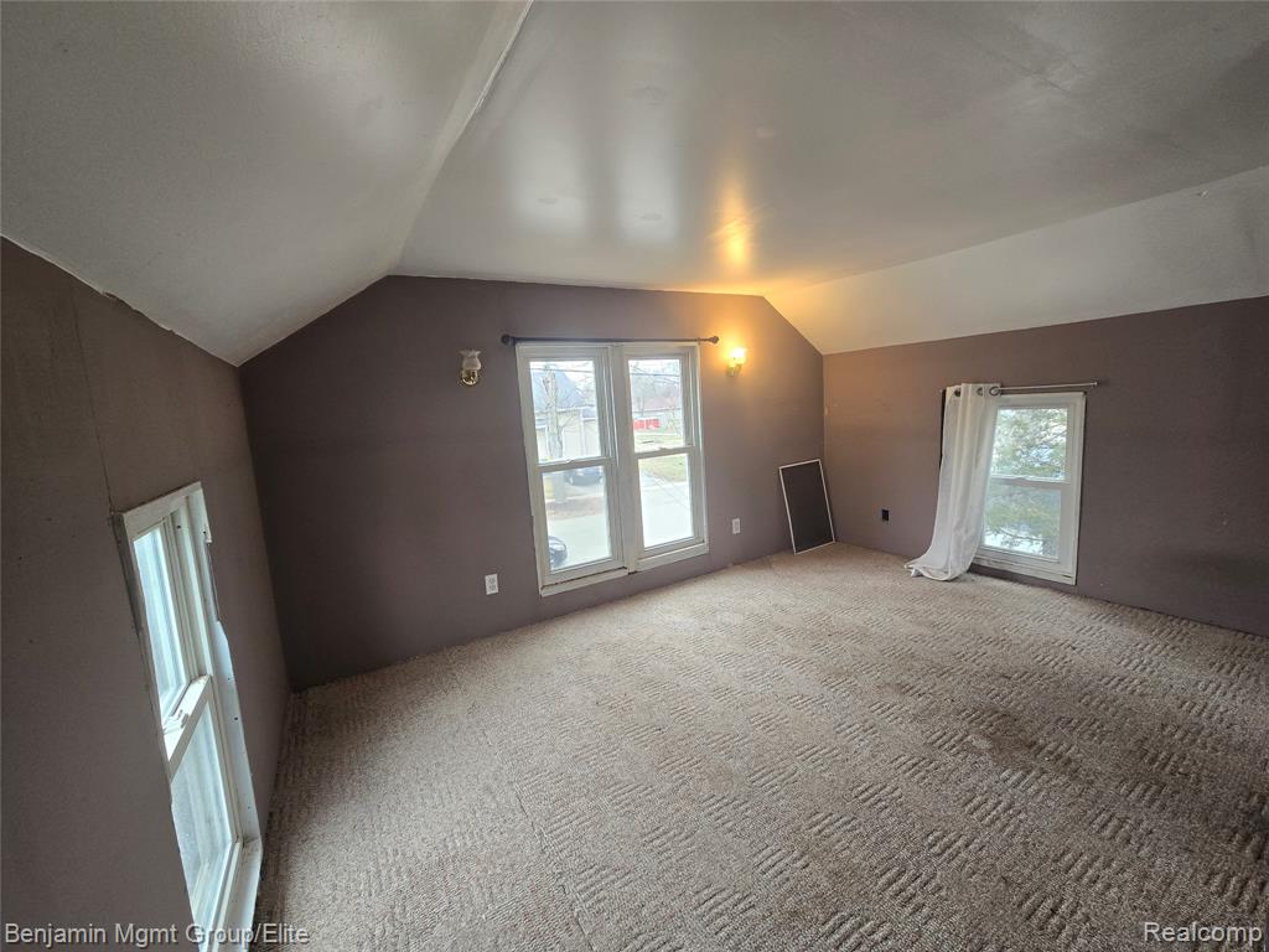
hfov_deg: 106.2
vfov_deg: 89.9
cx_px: 634
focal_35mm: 13
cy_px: 476
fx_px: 477
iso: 80
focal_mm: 2.2
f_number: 2.2
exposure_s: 1/60
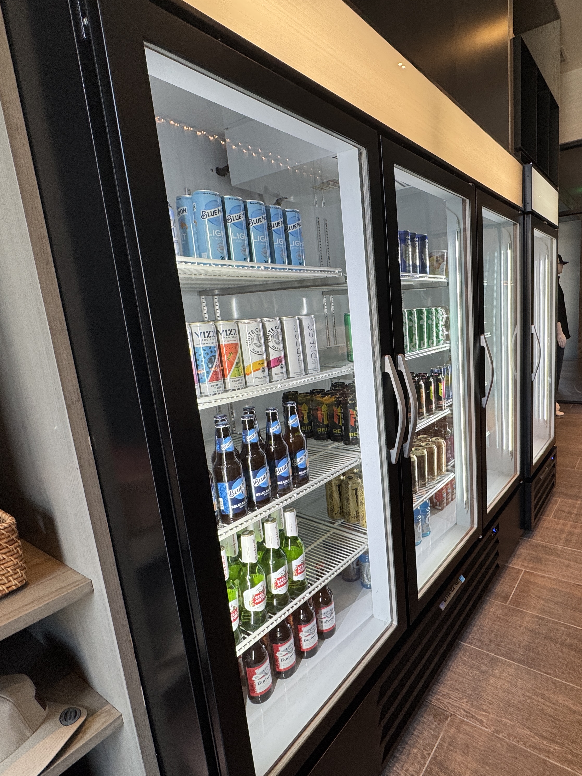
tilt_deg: -11.3
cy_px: 392
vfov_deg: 84.7
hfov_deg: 66.1
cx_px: 405
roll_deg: +2.9
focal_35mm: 19
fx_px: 426
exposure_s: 1/120
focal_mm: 2.22
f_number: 2.2
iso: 125
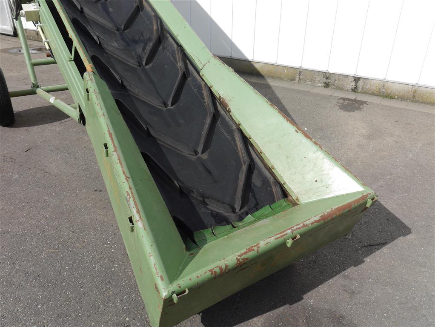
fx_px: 352
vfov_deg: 49.8
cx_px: 218
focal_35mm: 28
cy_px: 164
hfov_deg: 63.4
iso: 160
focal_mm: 14
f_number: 8
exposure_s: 1/500
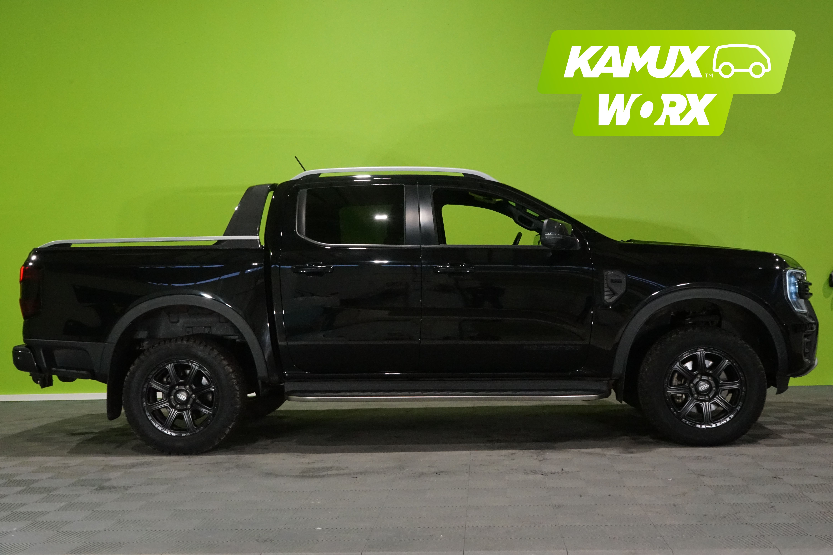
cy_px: 278
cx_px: 416
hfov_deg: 47.4
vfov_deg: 32.6
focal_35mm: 41
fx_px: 949
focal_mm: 41
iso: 6400
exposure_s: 1/80
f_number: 13
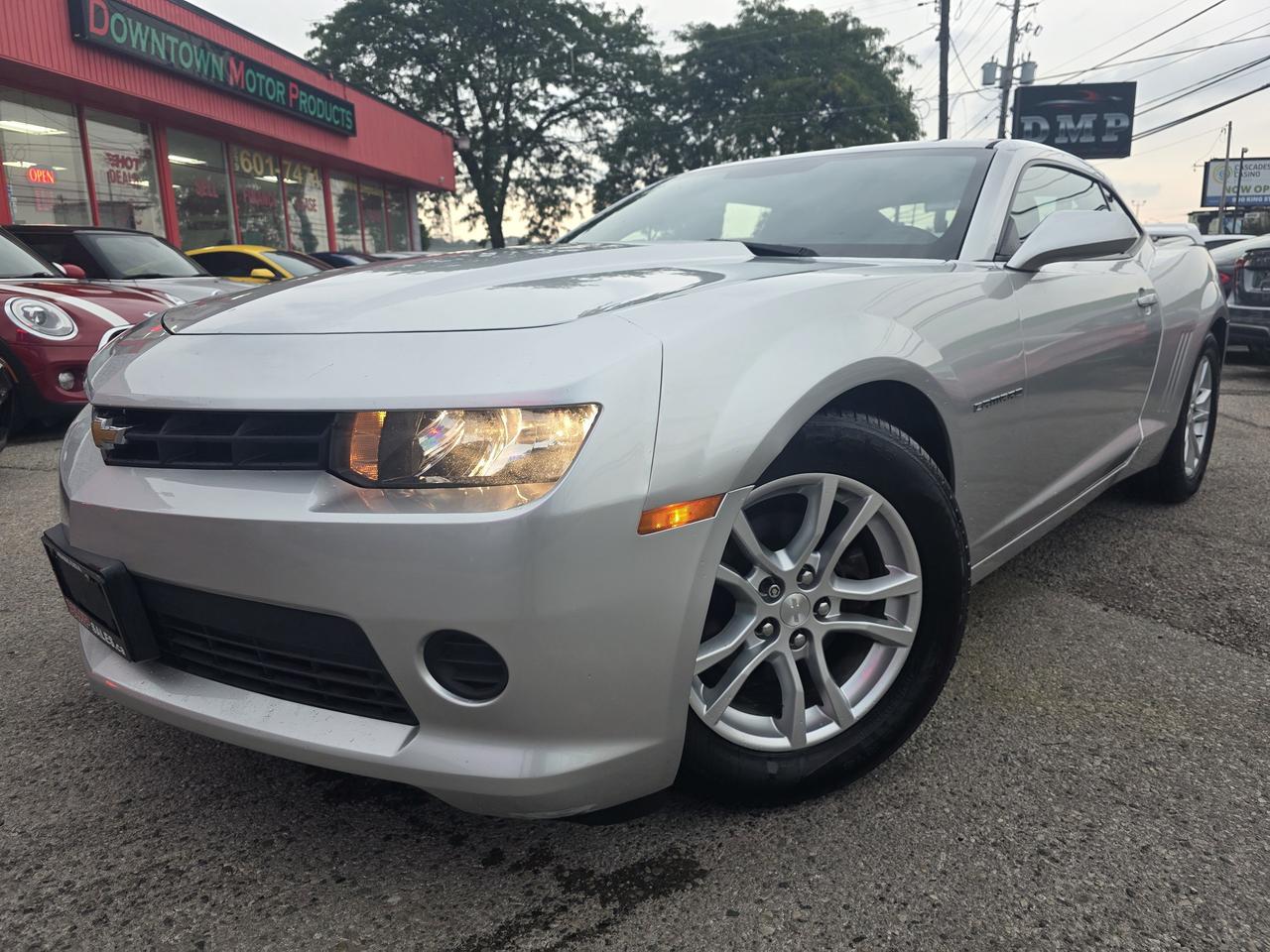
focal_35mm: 23
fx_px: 844
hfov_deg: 73.9
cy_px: 476
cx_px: 635
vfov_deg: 58.9
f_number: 1.7
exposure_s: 1/180
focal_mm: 6.3
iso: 80
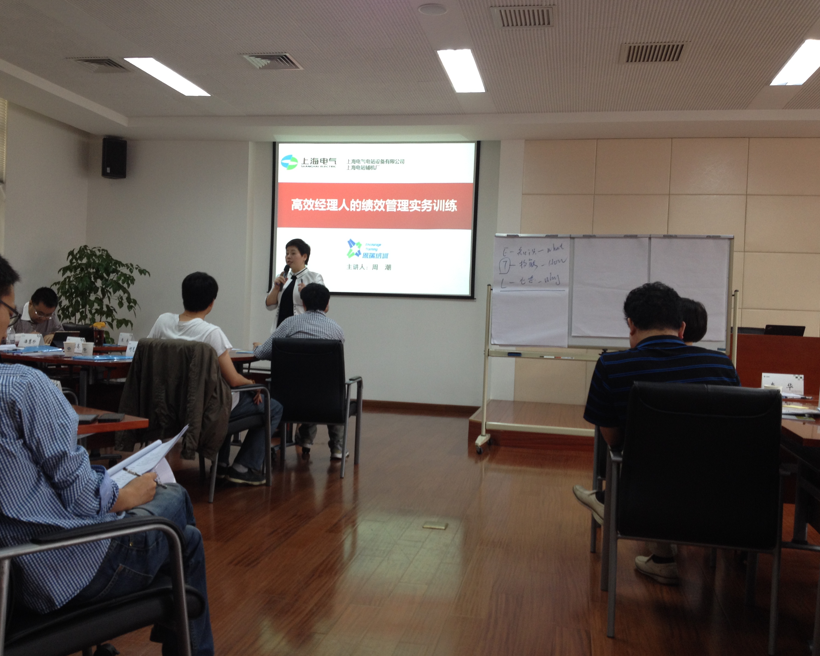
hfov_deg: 49.1
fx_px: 898
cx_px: 398
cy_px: 331
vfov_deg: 40.1
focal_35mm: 37
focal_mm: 4.28
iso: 64
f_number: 2.4
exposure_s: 1/20
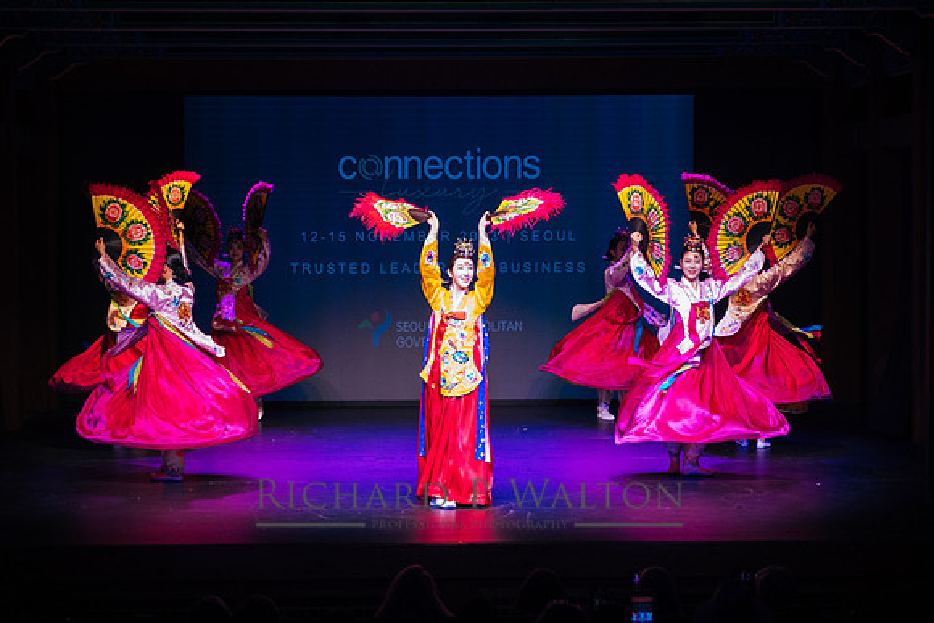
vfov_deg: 15.9
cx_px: 467
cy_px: 312
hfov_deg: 23.7
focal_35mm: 86
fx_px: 2228
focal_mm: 55
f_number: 3.2
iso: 1600
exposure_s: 1/250
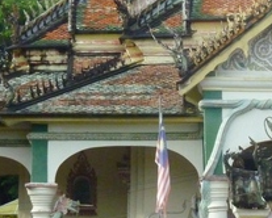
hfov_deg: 5.2
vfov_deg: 4.2
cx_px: 258
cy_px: 81
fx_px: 2997
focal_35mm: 372
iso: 800
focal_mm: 25.9
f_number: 6.3
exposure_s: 1/1000
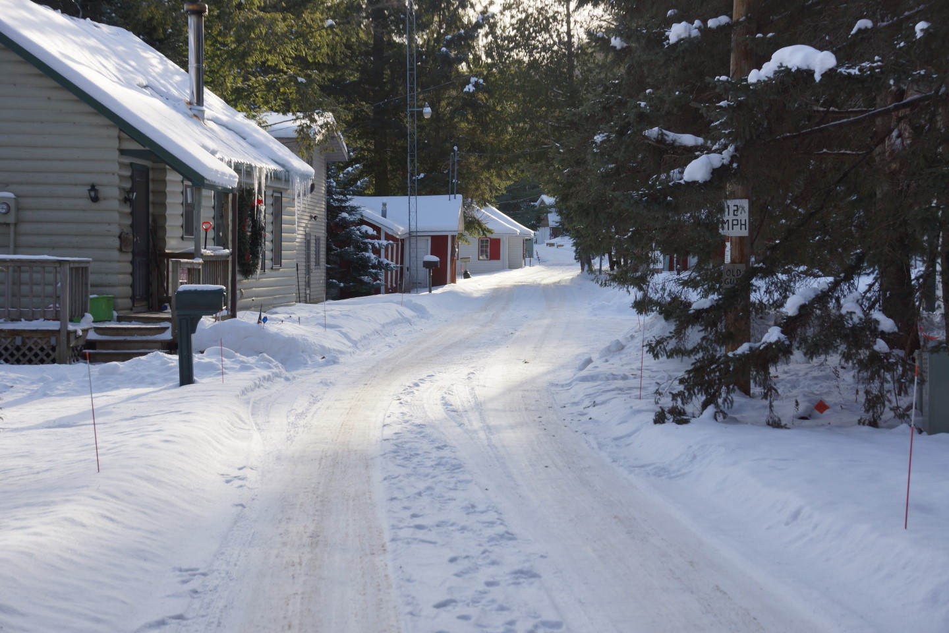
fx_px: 1977
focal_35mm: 75
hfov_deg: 27.0
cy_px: 316
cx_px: 474
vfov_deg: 18.2
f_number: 7.1
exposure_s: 1/160
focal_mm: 50
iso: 100
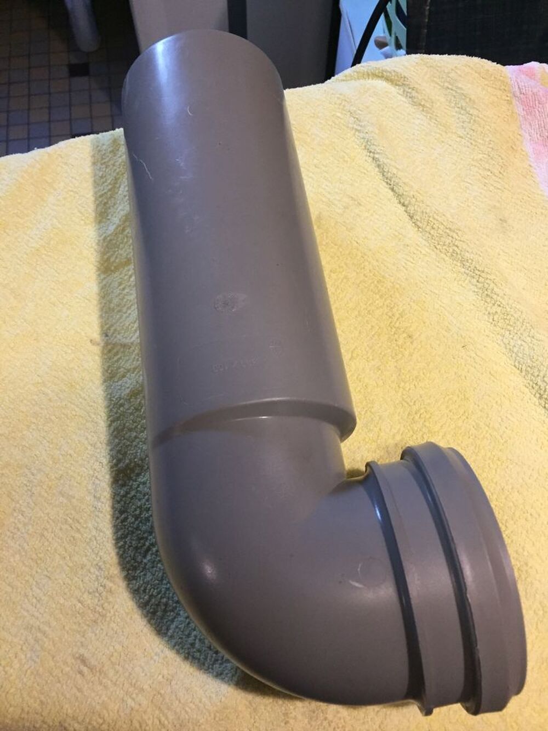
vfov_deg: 61.7
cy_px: 366
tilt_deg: -63.7
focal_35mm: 29
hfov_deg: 48.2
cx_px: 274
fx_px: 612
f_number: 2.2
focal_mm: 4.15
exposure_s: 1/33
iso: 250
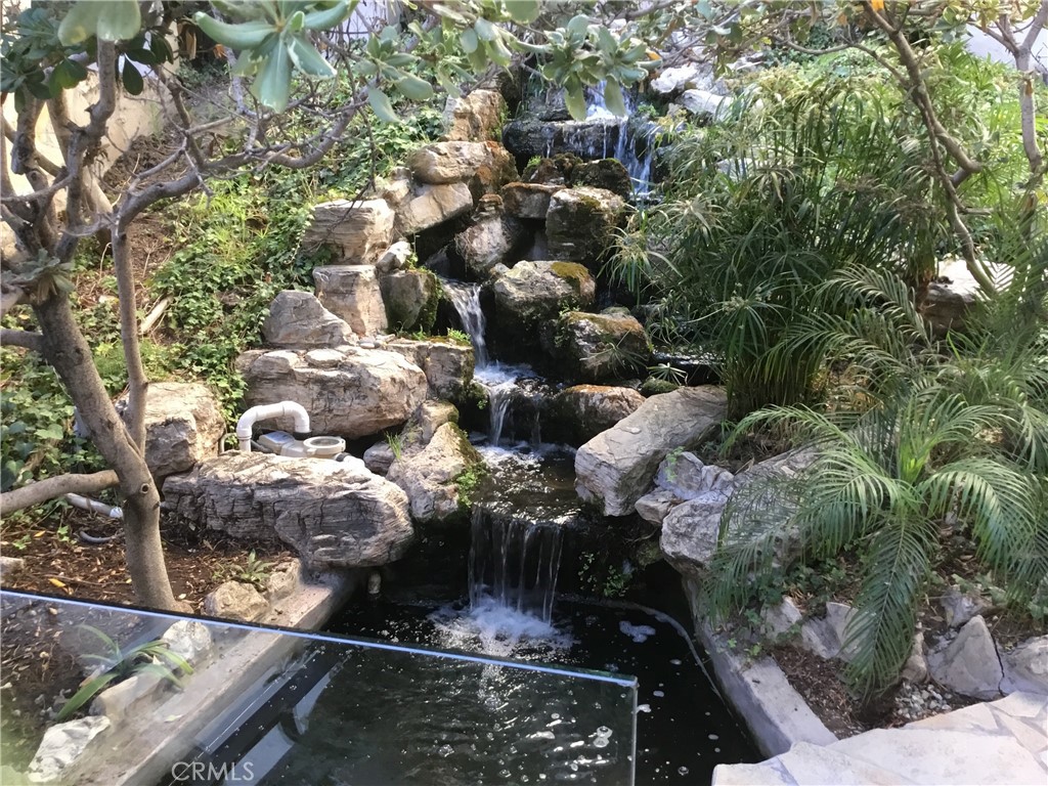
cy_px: 393
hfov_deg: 58.4
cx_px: 524
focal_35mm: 31
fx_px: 939
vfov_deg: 45.4
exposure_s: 1/30
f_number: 2.4
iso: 80
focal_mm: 3.3
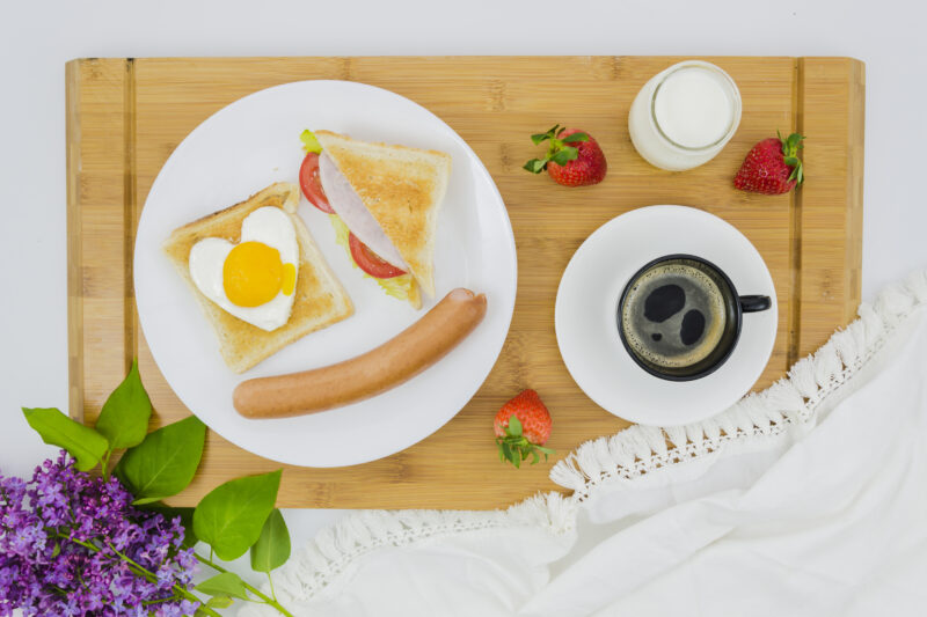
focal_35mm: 39
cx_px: 464
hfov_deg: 49.6
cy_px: 308
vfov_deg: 34.2
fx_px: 1004
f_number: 6.3
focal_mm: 26
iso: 100
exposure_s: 1/15
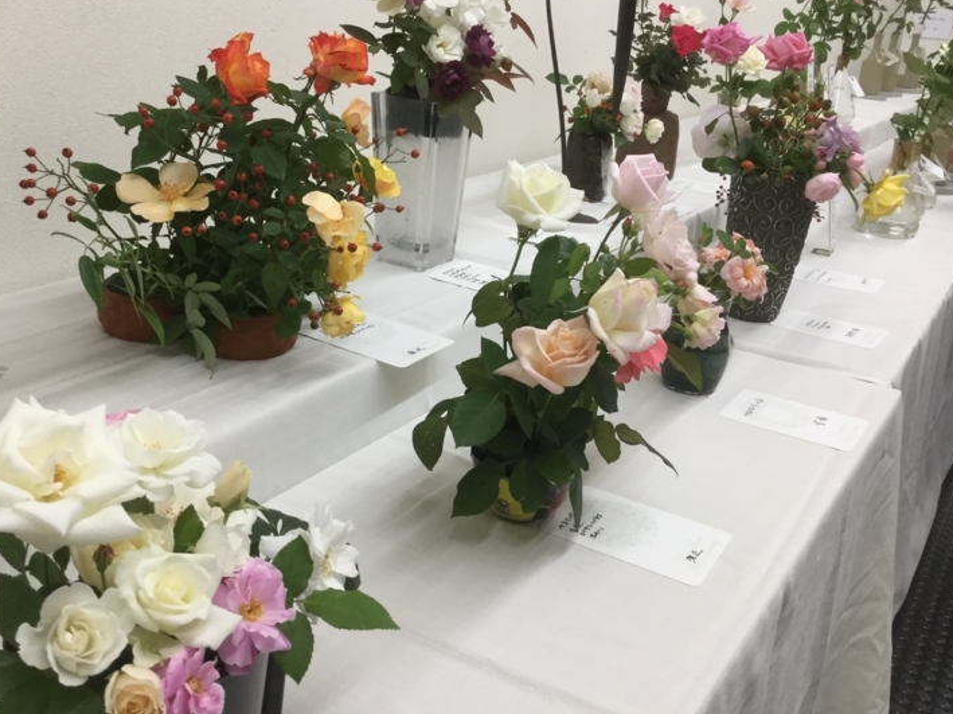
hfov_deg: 52.6
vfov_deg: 40.6
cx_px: 456
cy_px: 332
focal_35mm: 35
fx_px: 963
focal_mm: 3.3
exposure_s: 1/30
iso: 32
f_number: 2.4
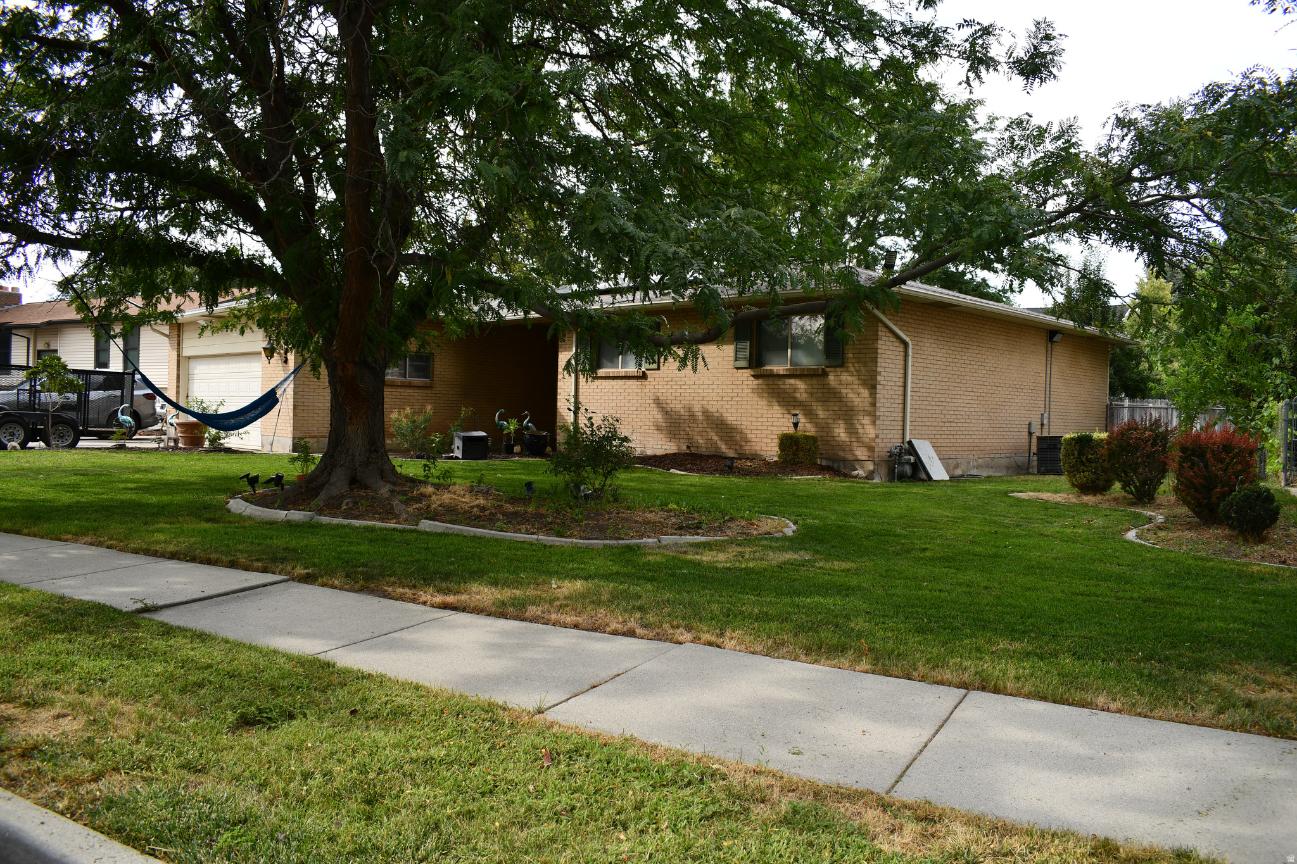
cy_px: 432
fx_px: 973
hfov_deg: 67.4
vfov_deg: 47.9
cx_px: 648
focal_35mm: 27
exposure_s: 1/125
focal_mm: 18
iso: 110
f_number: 5.6
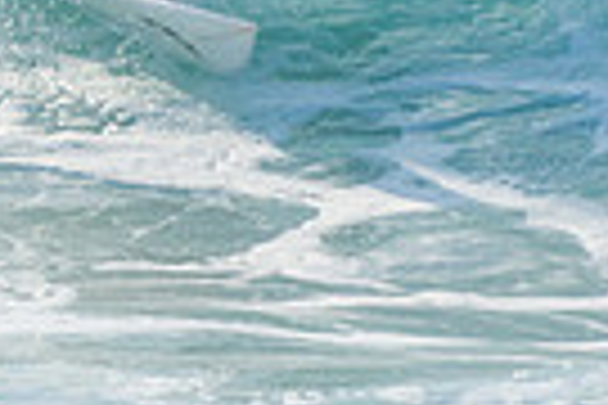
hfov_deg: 0.8
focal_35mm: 2585
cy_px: -164
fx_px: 43654
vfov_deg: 0.5
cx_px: 234
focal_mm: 400
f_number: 5.6
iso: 220
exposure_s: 1/2000
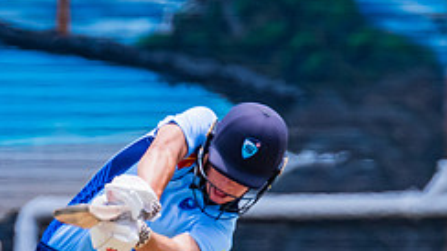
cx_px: 224
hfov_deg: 0.9
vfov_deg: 0.5
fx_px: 29086
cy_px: 301
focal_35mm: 2455
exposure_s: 1/2000
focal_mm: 600
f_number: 9
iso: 800
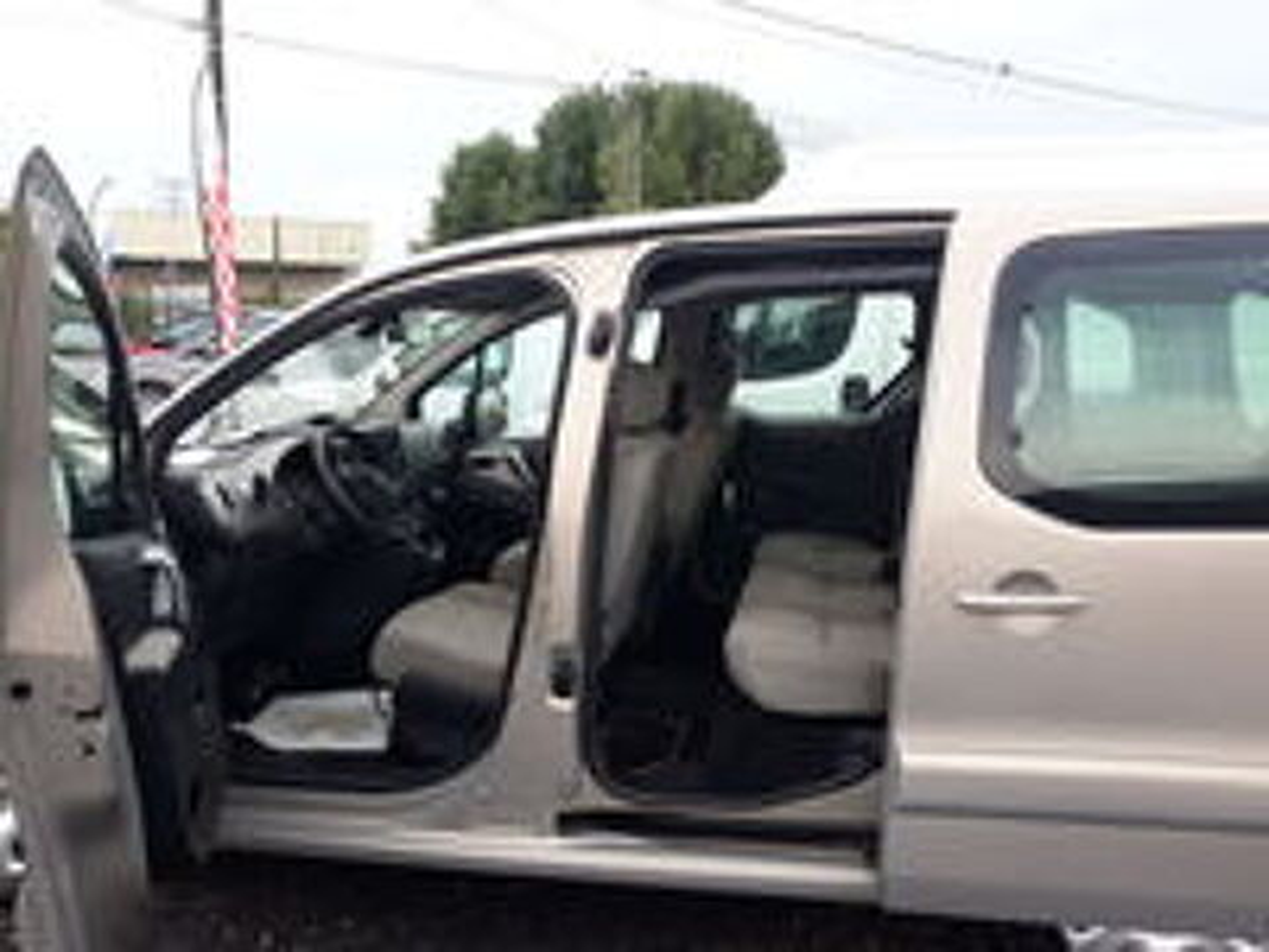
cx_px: 634
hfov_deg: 65.3
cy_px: 476
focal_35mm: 27
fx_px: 990
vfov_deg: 51.4
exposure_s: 1/128
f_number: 1.7
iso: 40
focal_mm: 3.71
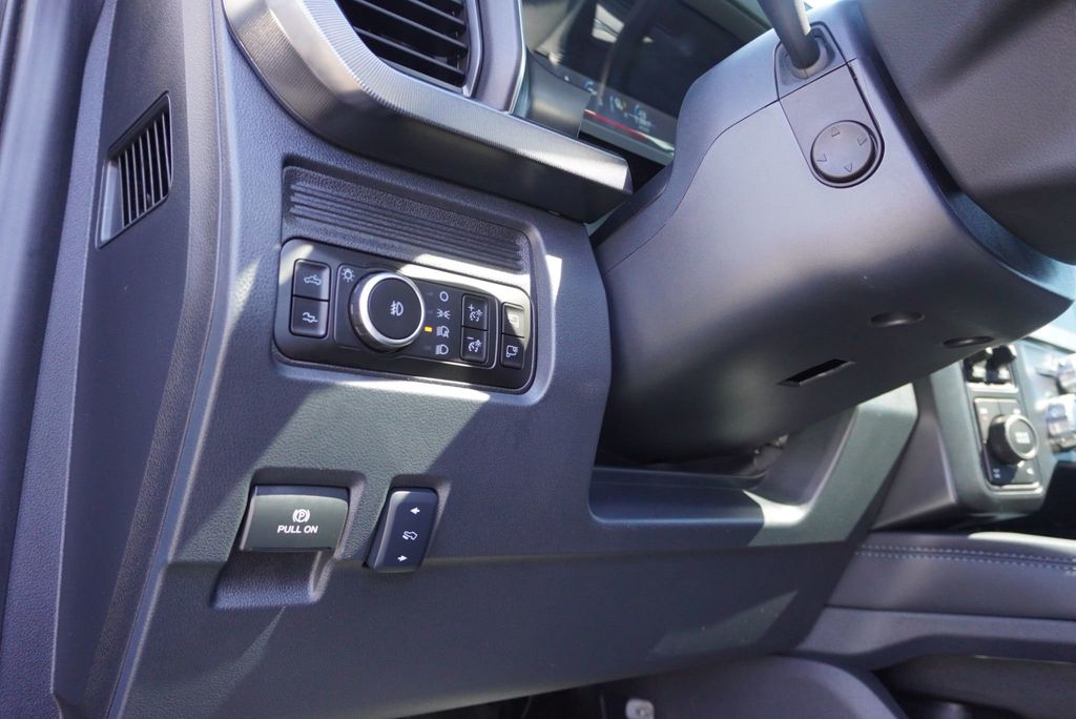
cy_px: 360
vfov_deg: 45.7
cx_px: 538
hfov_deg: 64.5
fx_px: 852
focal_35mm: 28
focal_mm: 19
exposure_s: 1/160
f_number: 4
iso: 1250
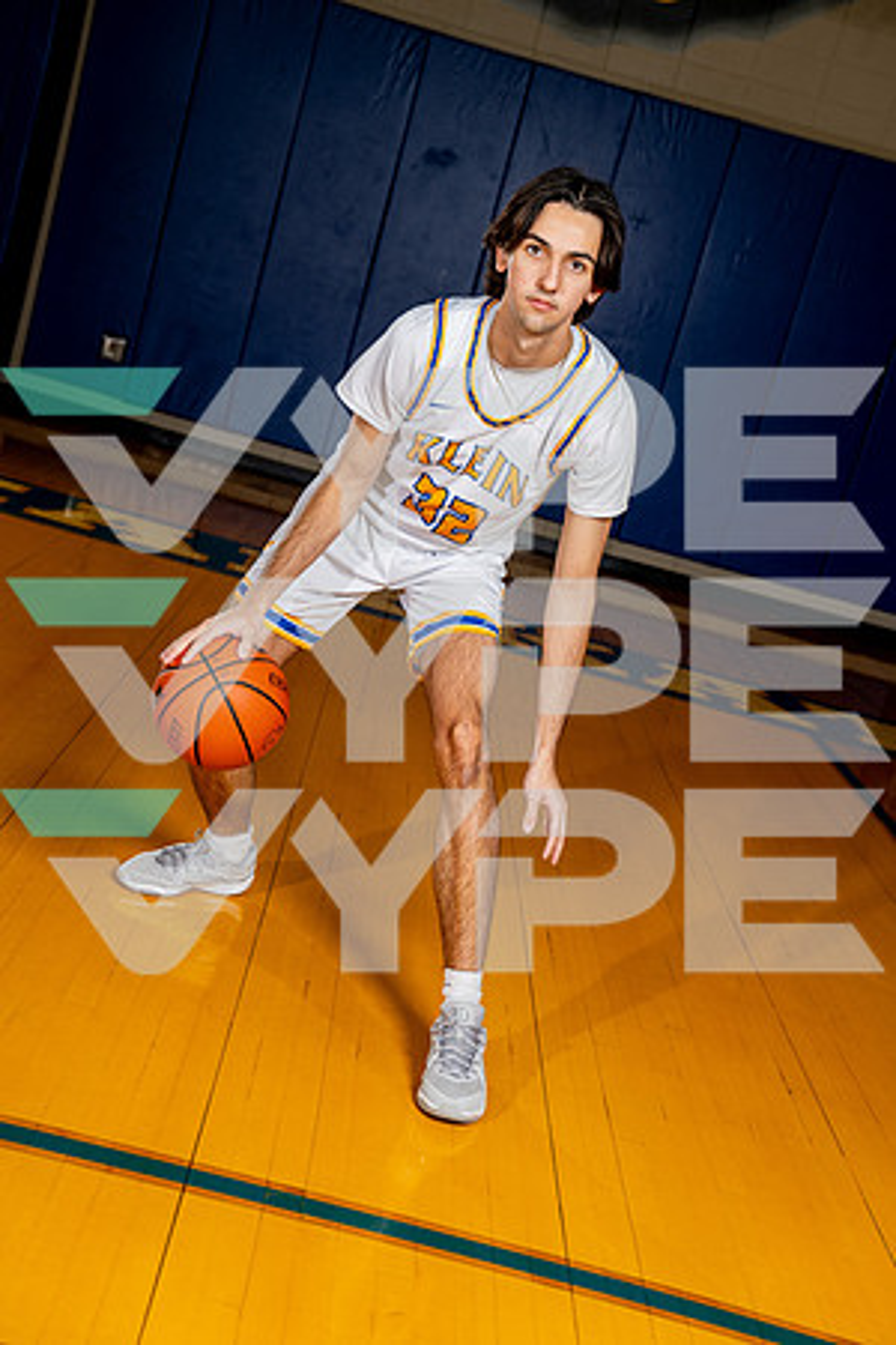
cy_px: 672
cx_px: 448
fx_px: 1941
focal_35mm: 52
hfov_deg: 26.0
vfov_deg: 38.2
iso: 160
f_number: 4
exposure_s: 1/250
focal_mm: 52
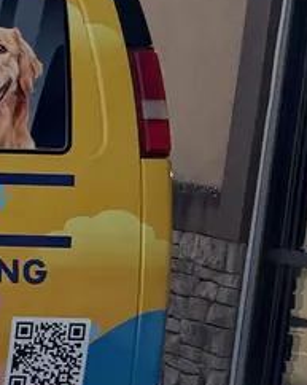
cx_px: -700
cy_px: 294
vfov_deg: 12.4
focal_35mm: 155
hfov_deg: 8.1
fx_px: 1764
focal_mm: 6.76
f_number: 1.78
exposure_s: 1/4673
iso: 100
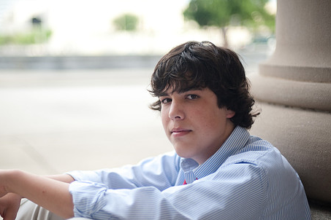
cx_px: 132
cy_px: 129
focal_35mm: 64
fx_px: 588
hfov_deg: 31.3
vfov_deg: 21.2
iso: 320
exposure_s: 1/1250
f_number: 1.4
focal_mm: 50
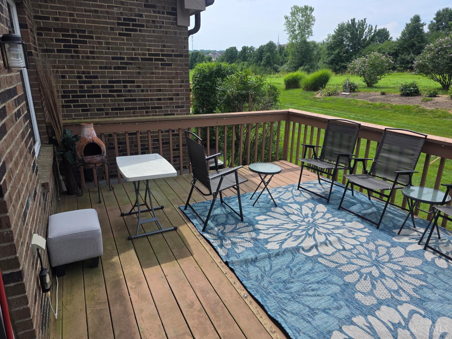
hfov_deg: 73.9
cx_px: 226
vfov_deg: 58.9
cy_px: 170
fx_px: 300
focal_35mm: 23
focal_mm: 6.3
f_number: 1.7
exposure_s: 1/4057
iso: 80
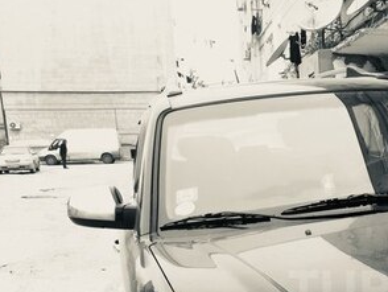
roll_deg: +0.7
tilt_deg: -10.3
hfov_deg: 27.4
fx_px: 729
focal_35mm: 65
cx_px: 424
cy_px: 290
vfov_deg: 21.8
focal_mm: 4.15
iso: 32
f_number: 2.2
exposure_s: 1/100
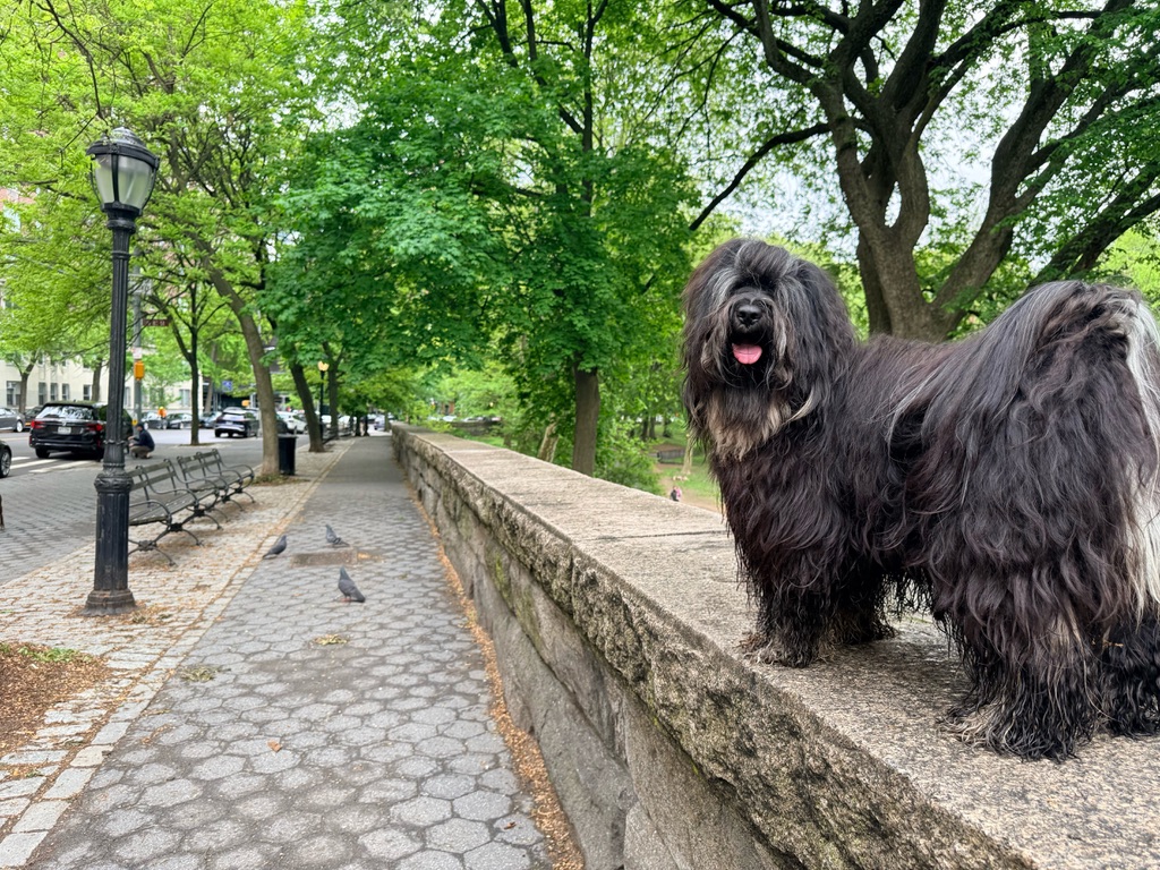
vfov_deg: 56.8
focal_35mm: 24
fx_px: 804
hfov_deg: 71.6
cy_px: 435
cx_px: 580
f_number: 1.78
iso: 100
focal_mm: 6.76
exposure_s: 1/297
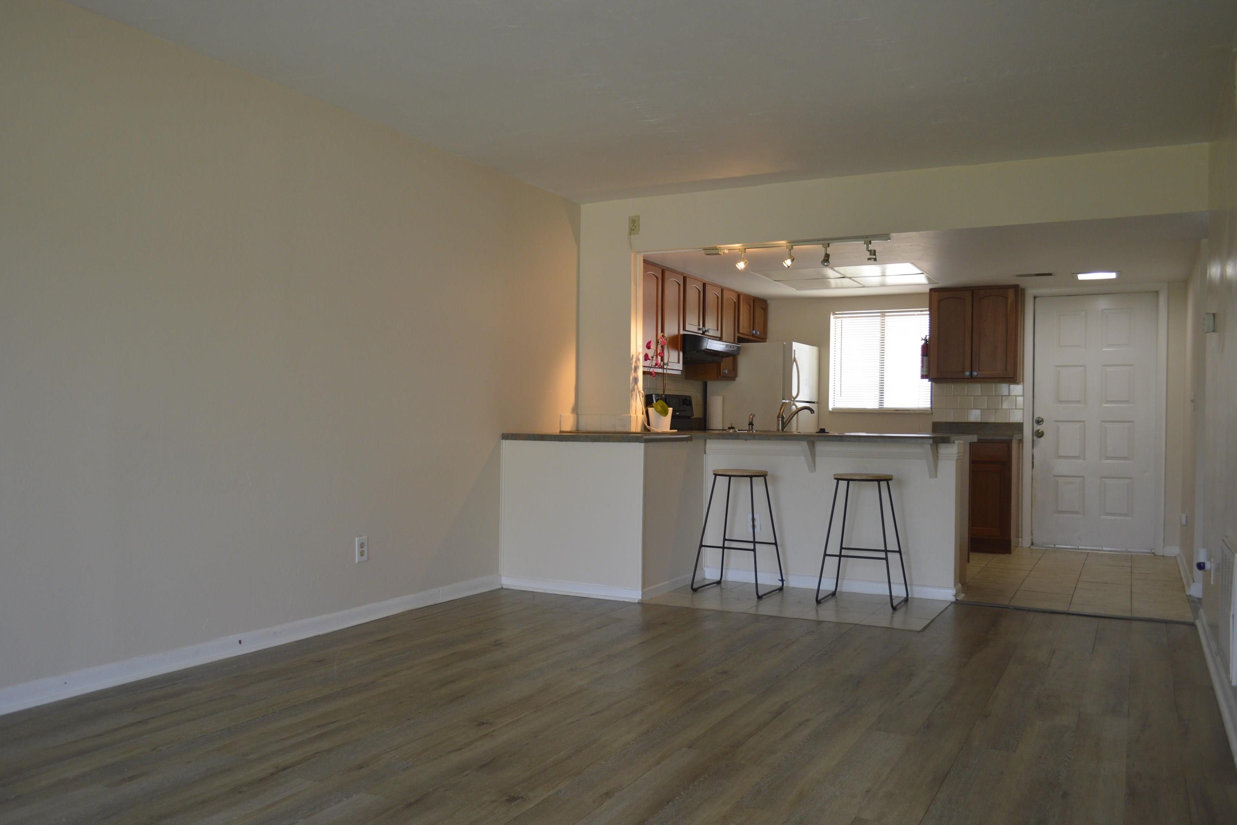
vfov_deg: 46.4
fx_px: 962
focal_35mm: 28
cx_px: 597
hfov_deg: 65.5
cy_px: 426
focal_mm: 18
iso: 400
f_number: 4
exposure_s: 1/80
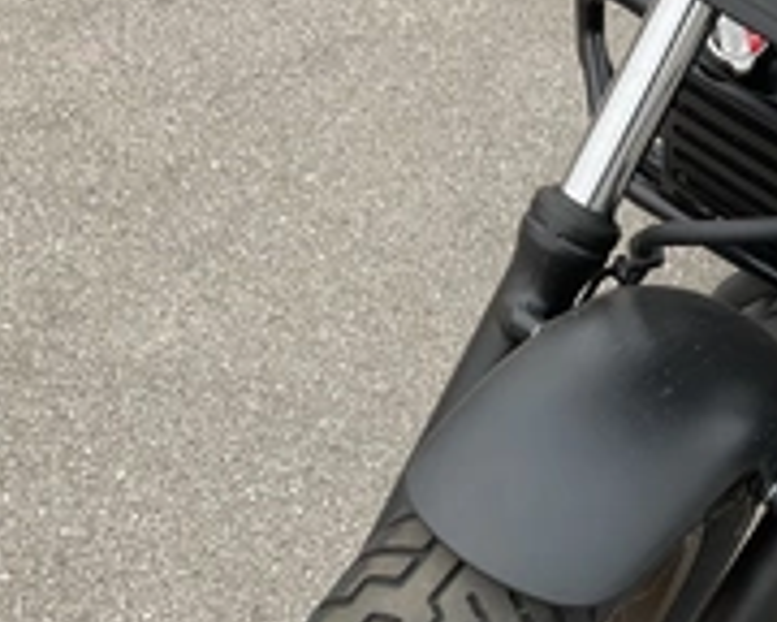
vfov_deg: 23.9
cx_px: 561
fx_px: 1449
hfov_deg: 29.6
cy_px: 475
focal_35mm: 63
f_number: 1.8
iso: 25
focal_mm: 3
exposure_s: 1/816
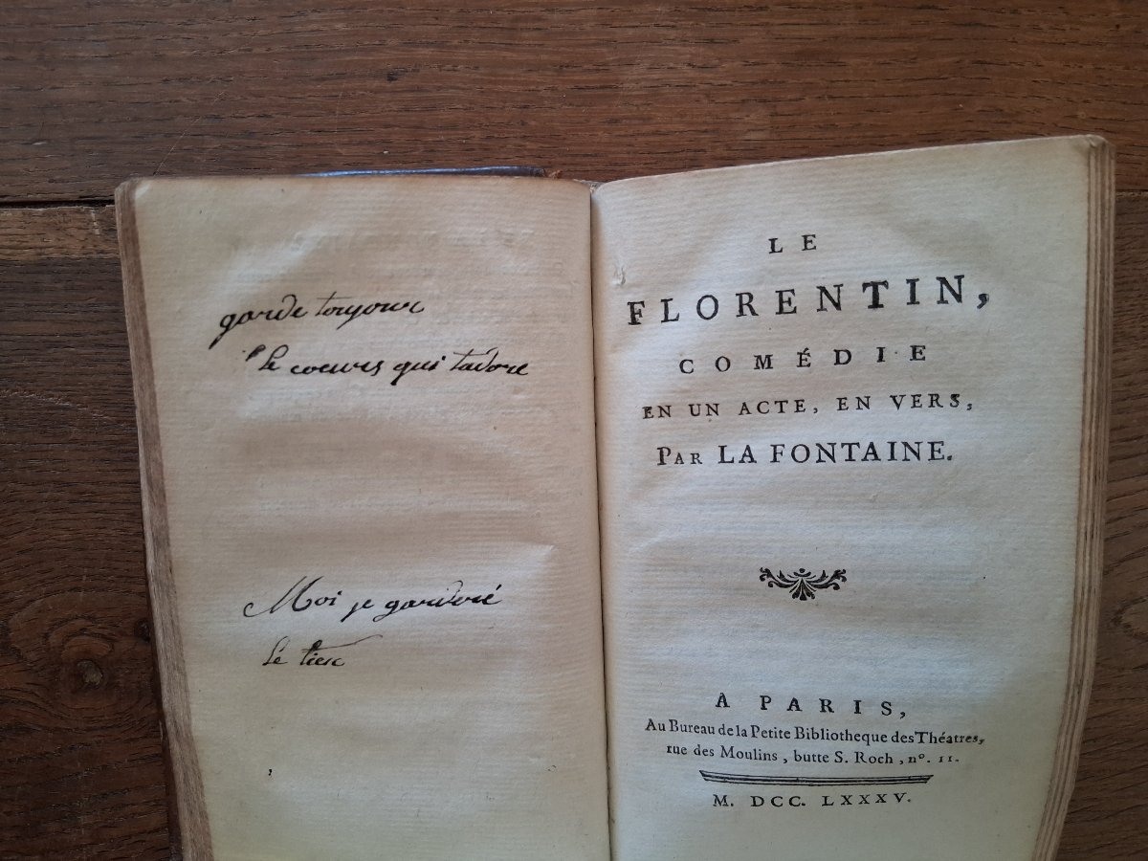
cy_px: 430
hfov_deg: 67.3
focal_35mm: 26
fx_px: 862
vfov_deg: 53.1
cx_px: 574
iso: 200
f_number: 1.8
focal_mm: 3.98
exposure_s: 1/100
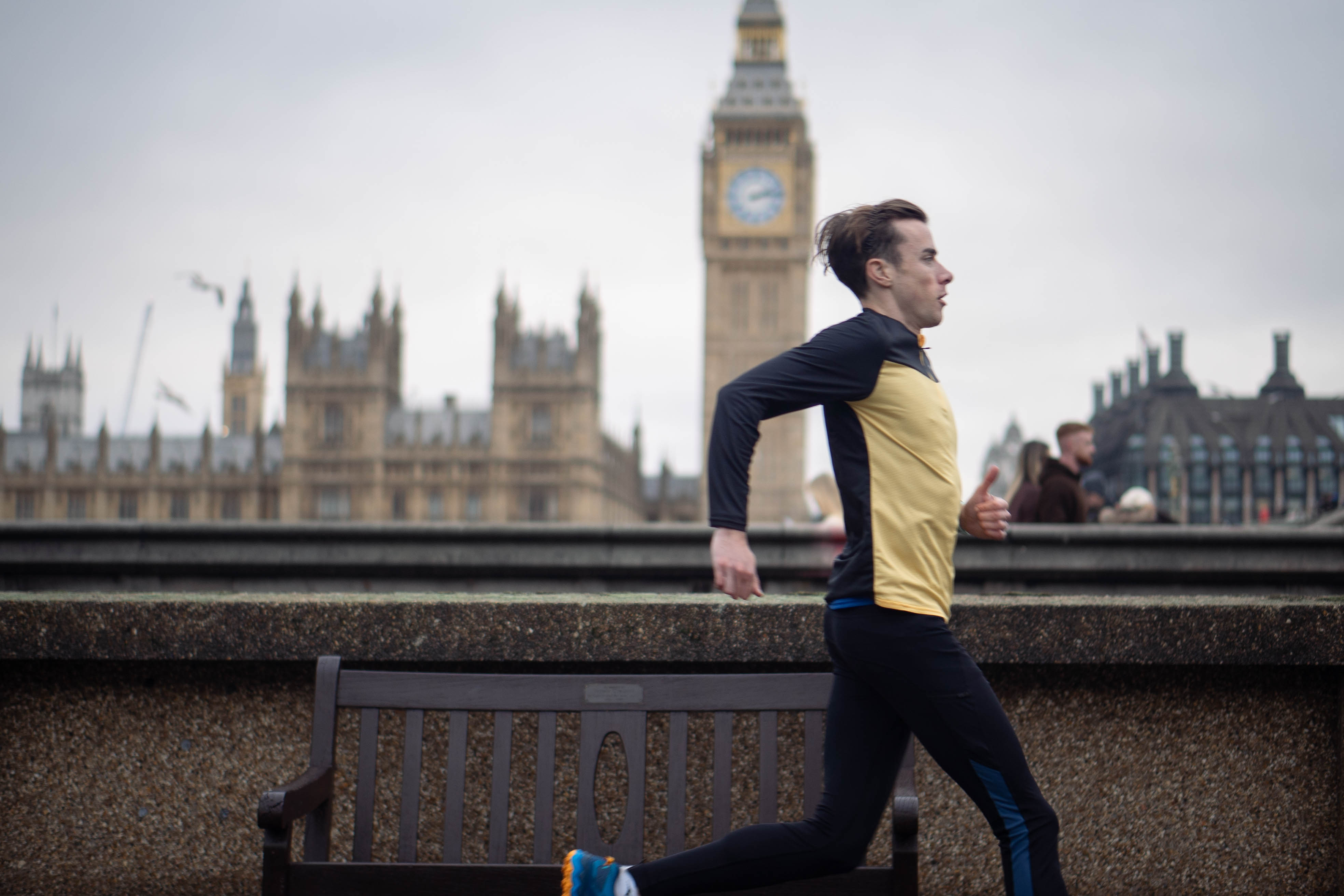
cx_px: 672
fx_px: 2800
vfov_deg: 18.2
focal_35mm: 75
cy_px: 448
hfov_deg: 27.0
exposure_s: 1/500
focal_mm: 50
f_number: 1.8
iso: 200
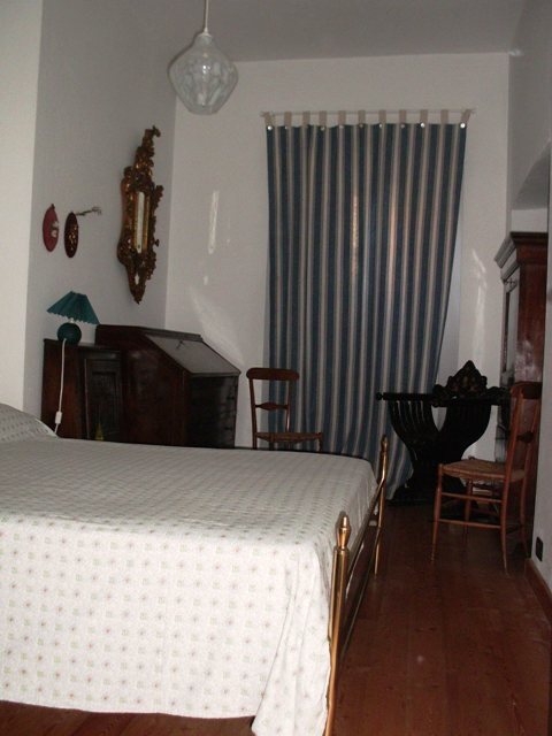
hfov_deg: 39.7
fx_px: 765
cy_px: 368
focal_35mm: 36
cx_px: 276
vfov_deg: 51.4
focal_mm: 6.3
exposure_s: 1/60
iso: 200
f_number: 2.9
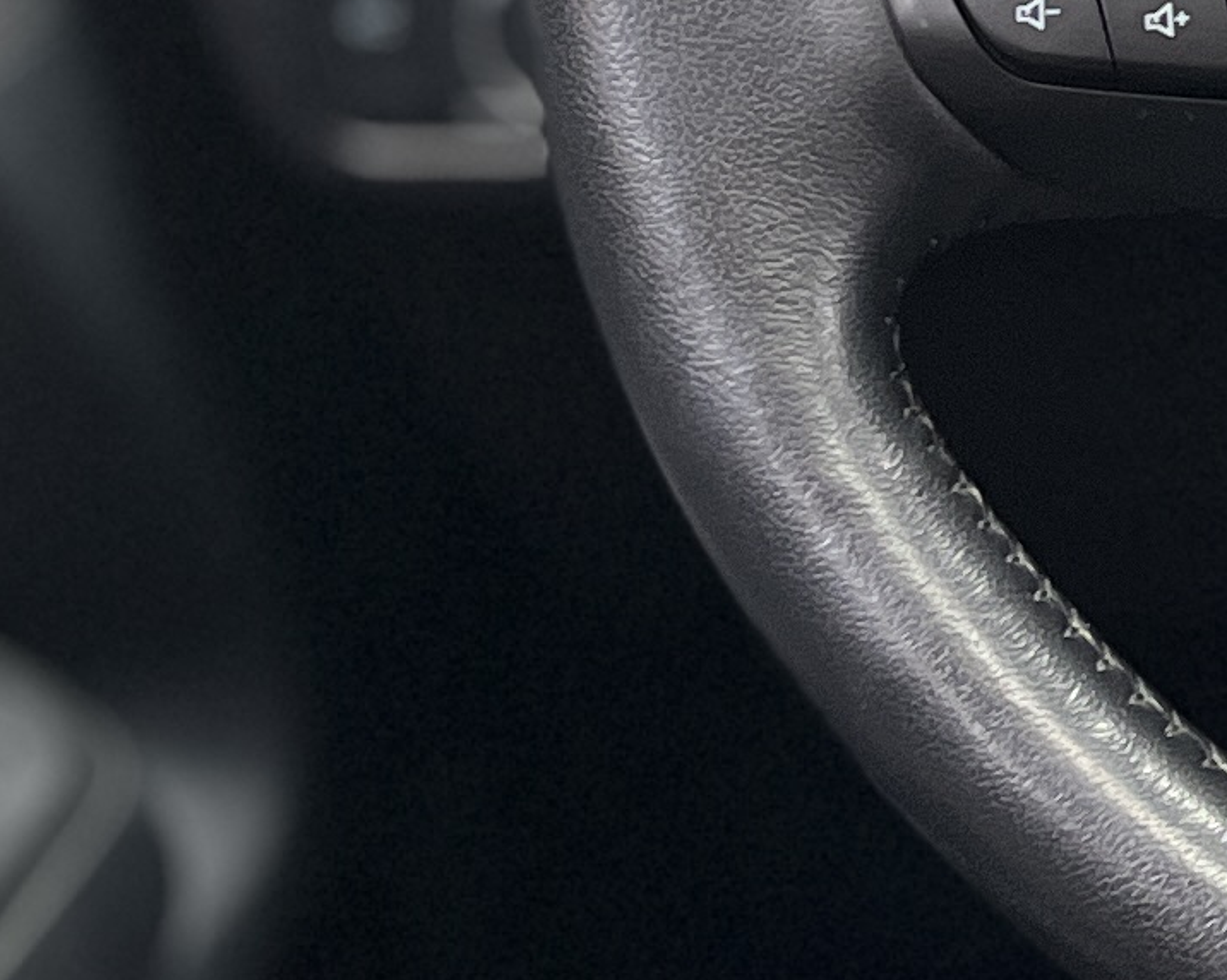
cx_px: 2175
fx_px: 5190
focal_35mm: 143
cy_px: -260
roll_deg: +0.2
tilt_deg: -21.8
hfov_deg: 12.4
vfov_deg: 10.6
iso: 125
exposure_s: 1/67
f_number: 1.6
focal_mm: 5.1
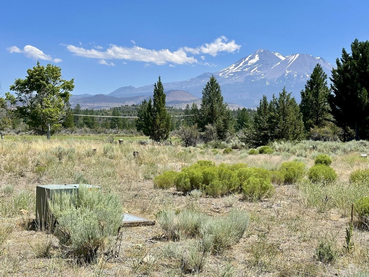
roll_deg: -1.5
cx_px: 184
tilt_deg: +0.1
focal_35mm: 48
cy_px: 138
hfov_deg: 39.7
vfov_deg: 30.3
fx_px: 512
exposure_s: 1/4184
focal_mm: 6.86
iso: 64
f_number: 1.78
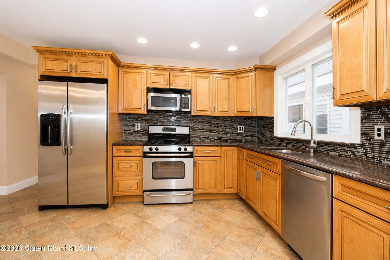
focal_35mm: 15
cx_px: 195
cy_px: 130
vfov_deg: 77.3
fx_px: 162
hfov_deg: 100.4
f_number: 7.1
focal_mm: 10
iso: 2000
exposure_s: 1/60
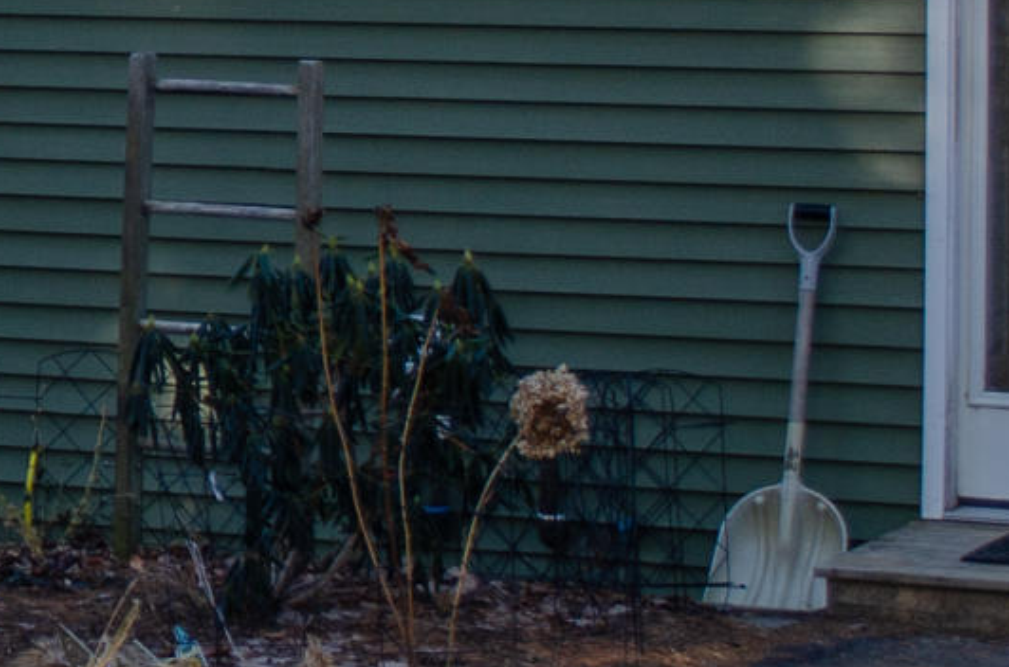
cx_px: -778
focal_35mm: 203
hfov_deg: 9.7
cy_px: -143
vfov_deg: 6.7
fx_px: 5676
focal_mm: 24
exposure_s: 1/250
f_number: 4.2
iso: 100
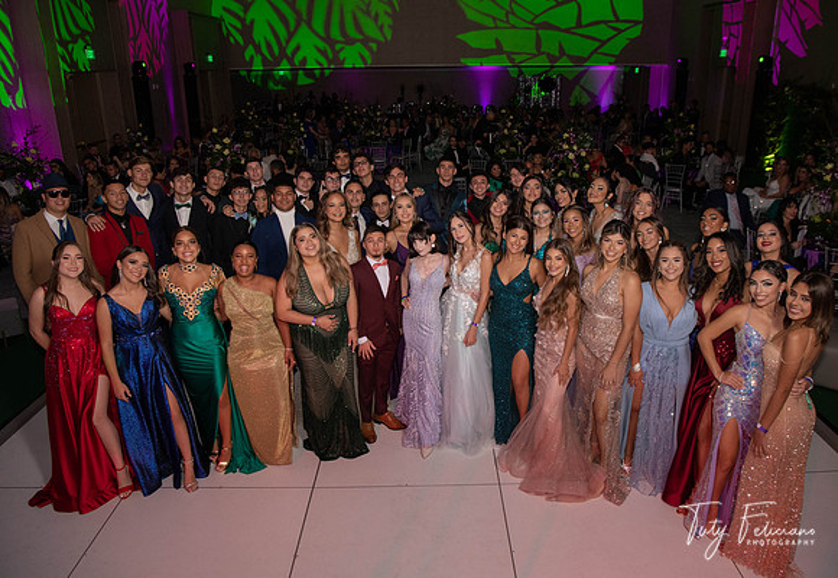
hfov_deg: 69.7
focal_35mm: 26
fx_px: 602
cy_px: 289
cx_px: 433
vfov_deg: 51.3
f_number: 6.3
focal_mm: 24
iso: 1250
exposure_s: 1/125
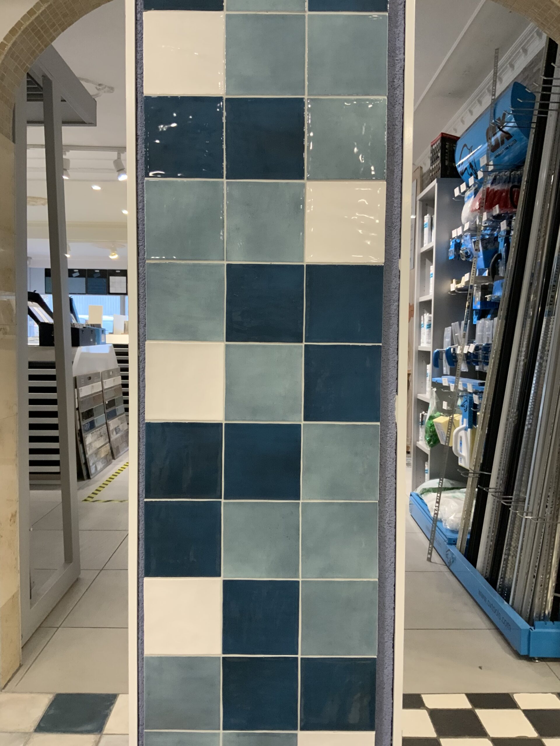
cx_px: 280
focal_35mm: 29
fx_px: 626
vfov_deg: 61.7
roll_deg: -0.8
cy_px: 373
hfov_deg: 48.2
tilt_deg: -3.3
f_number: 1.8
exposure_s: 1/50
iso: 160
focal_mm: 3
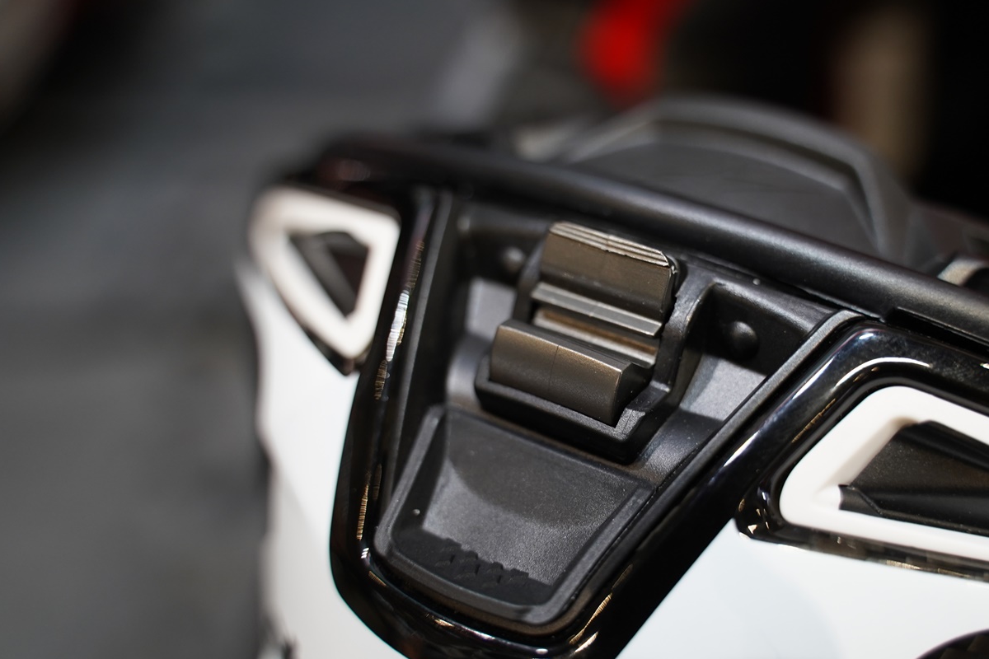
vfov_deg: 29.9
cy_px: 356
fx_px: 1236
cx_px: 605
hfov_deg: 43.3
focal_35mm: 45
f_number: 2.8
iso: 640
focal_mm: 30
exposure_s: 1/60
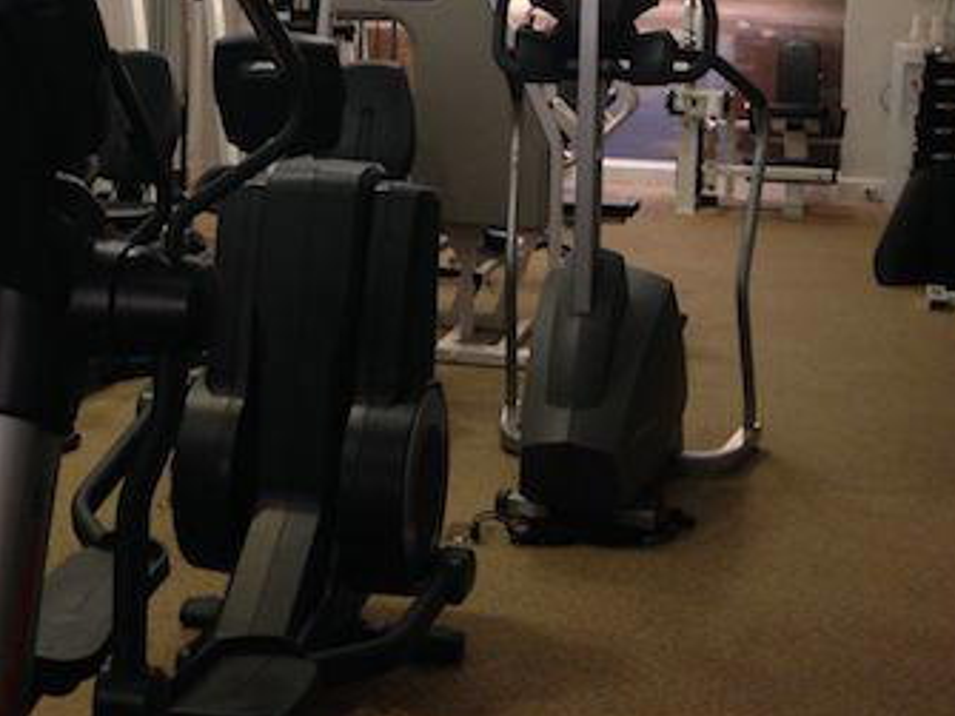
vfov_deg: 21.0
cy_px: 130
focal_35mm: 69
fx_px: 1903
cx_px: 265
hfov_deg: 27.9
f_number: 2.4
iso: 125
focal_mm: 4.12
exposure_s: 1/20
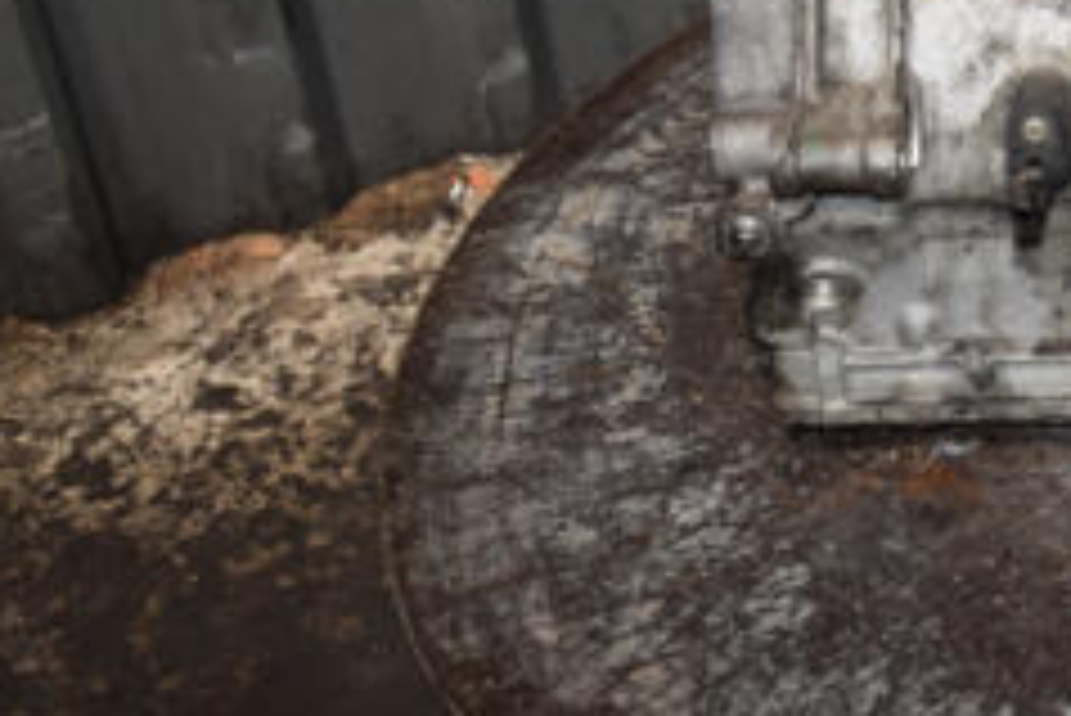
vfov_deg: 16.5
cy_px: -140
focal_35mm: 79
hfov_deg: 23.3
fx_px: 2359
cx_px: 1296
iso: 800
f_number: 5
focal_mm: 21
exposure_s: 1/60
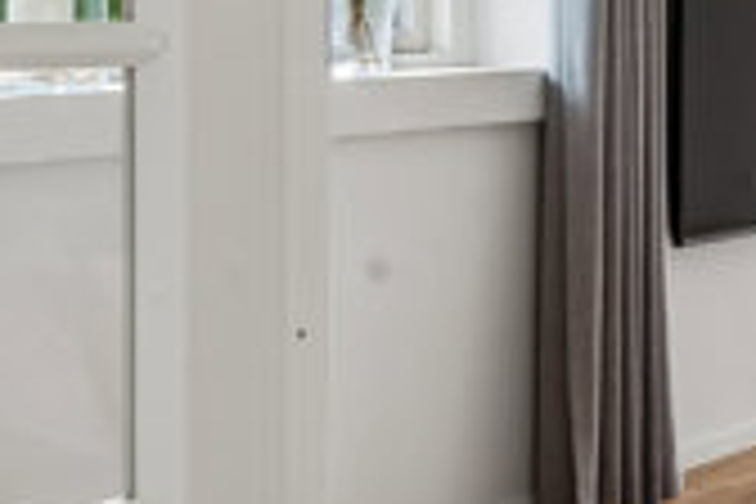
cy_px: 34
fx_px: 1995
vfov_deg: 14.2
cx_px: 1472
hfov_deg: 16.7
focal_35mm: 95
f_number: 10
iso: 250
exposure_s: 1/80
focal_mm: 20
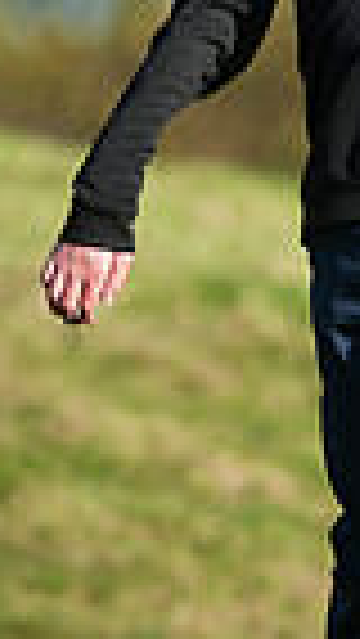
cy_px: 112
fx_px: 16831
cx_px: 304
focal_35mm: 993
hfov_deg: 1.2
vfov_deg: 2.2
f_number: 4
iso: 400
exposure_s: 1/3200
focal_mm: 300
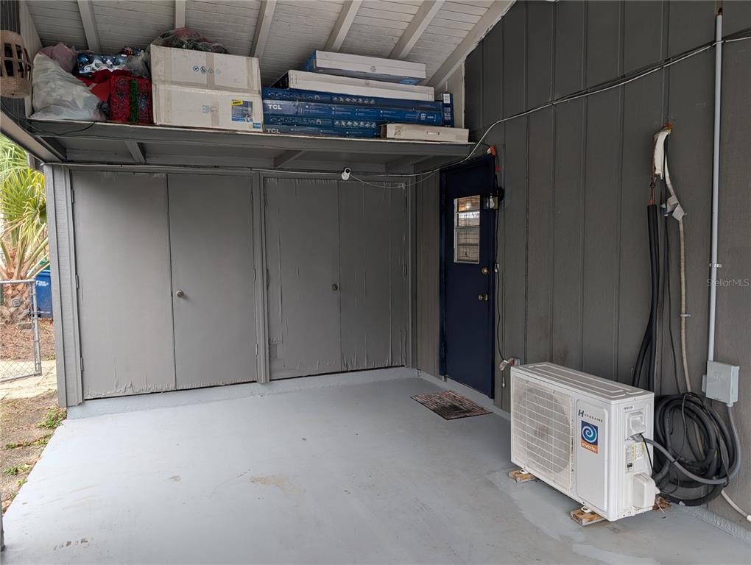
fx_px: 521
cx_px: 376
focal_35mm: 24
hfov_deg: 71.5
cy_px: 282
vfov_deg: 56.9
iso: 21
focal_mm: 6.9
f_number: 1.68
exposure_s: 1/133
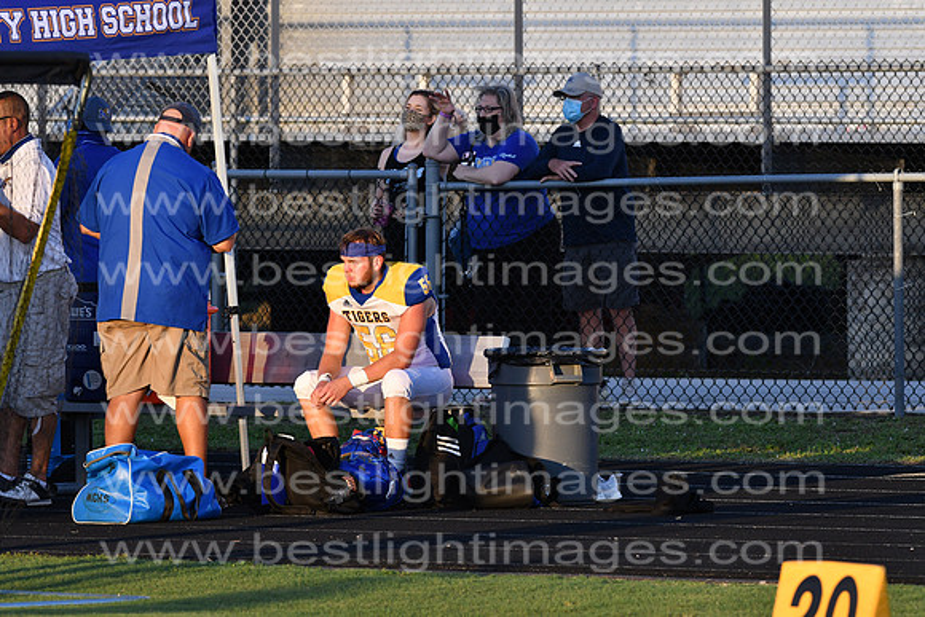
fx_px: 11565
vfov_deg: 3.1
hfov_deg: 4.6
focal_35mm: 450
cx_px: 462
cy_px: 308
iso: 640
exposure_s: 1/1000
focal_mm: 300
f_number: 5.6
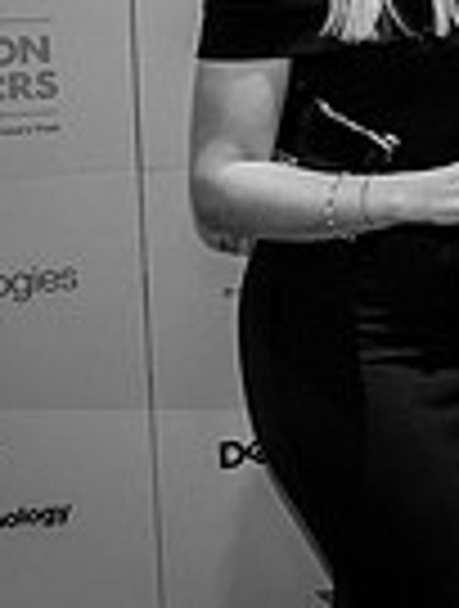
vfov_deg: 16.5
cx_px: 1068
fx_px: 2041
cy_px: -50
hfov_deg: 11.0
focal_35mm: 116
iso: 3200
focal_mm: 24
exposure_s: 1/100
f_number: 3.5
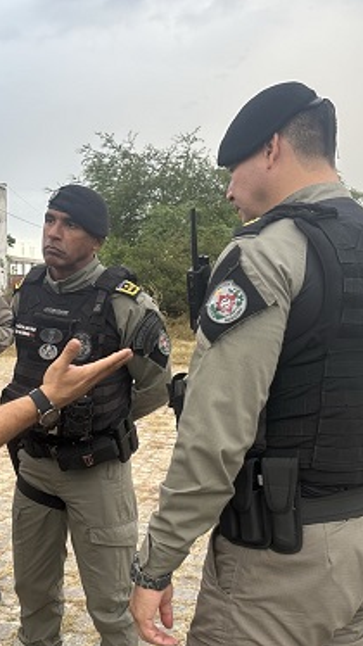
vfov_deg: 48.1
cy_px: 387
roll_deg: +0.5
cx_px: 66
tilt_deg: -7.5
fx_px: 720
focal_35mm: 42
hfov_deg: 27.7
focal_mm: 6.86
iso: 100
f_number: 1.78
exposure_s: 1/128
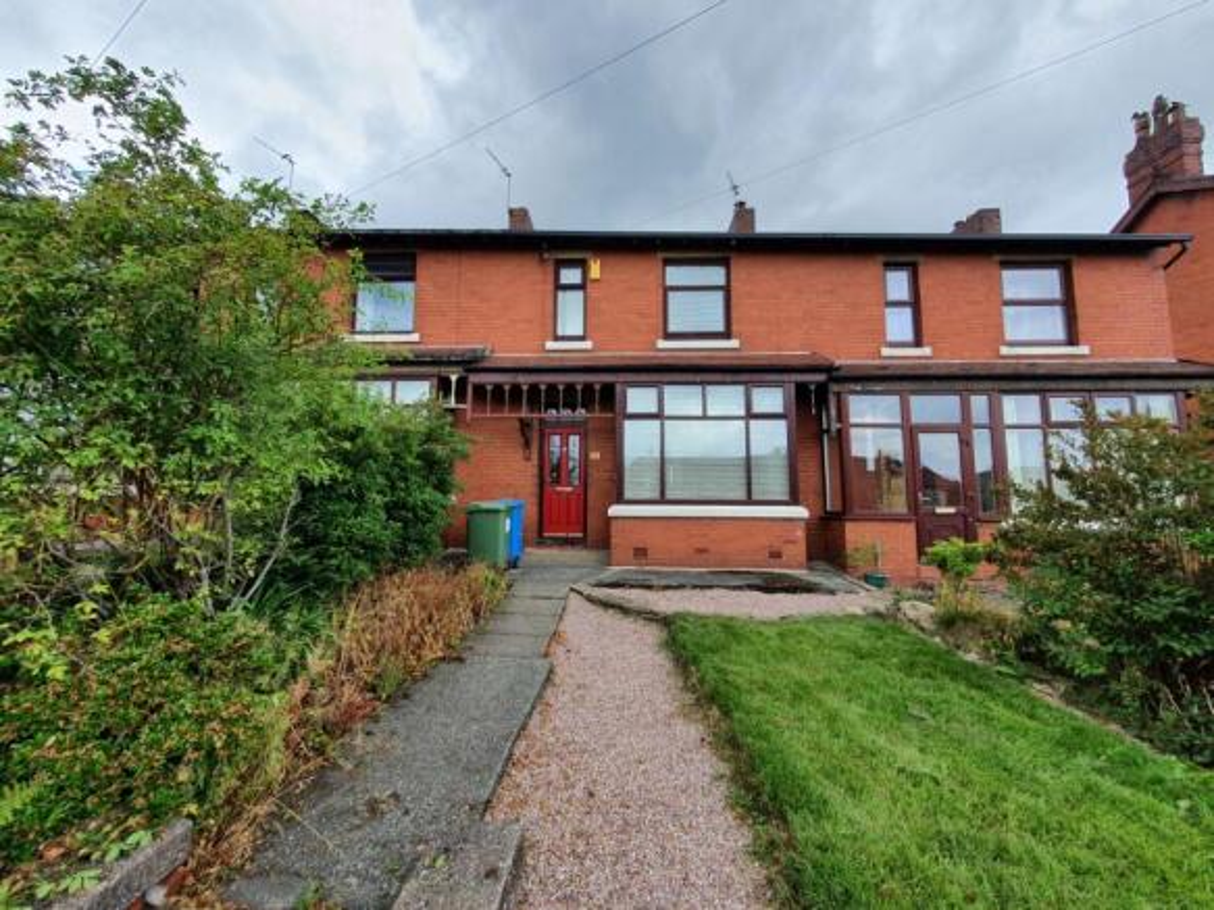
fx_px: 456
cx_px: 607
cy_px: 455
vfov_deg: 89.9
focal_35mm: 13
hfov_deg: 106.2
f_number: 2.2
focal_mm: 1.8
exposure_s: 1/461
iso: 50
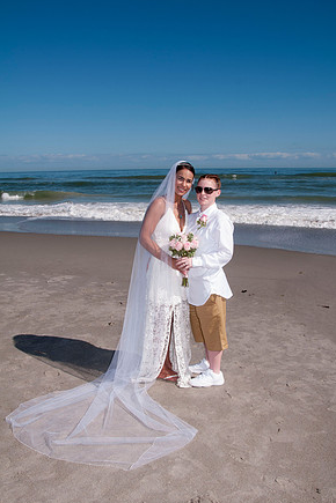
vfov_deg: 60.3
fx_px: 434
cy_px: 250
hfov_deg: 42.3
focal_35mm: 31
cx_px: 172
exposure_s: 1/250
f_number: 11
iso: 100
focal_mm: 20
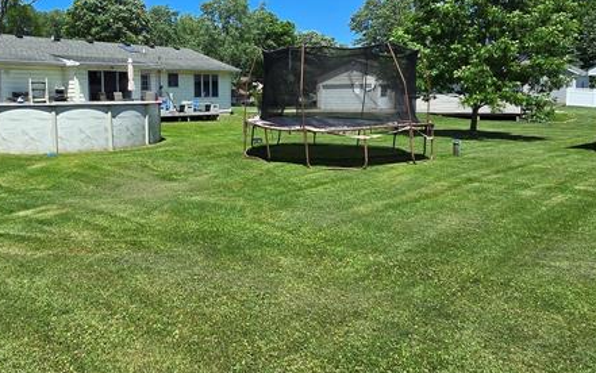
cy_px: 157
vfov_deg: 39.4
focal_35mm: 32
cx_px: 242
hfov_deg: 59.2
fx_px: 520
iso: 50
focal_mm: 2.2
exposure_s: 1/2921
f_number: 2.2
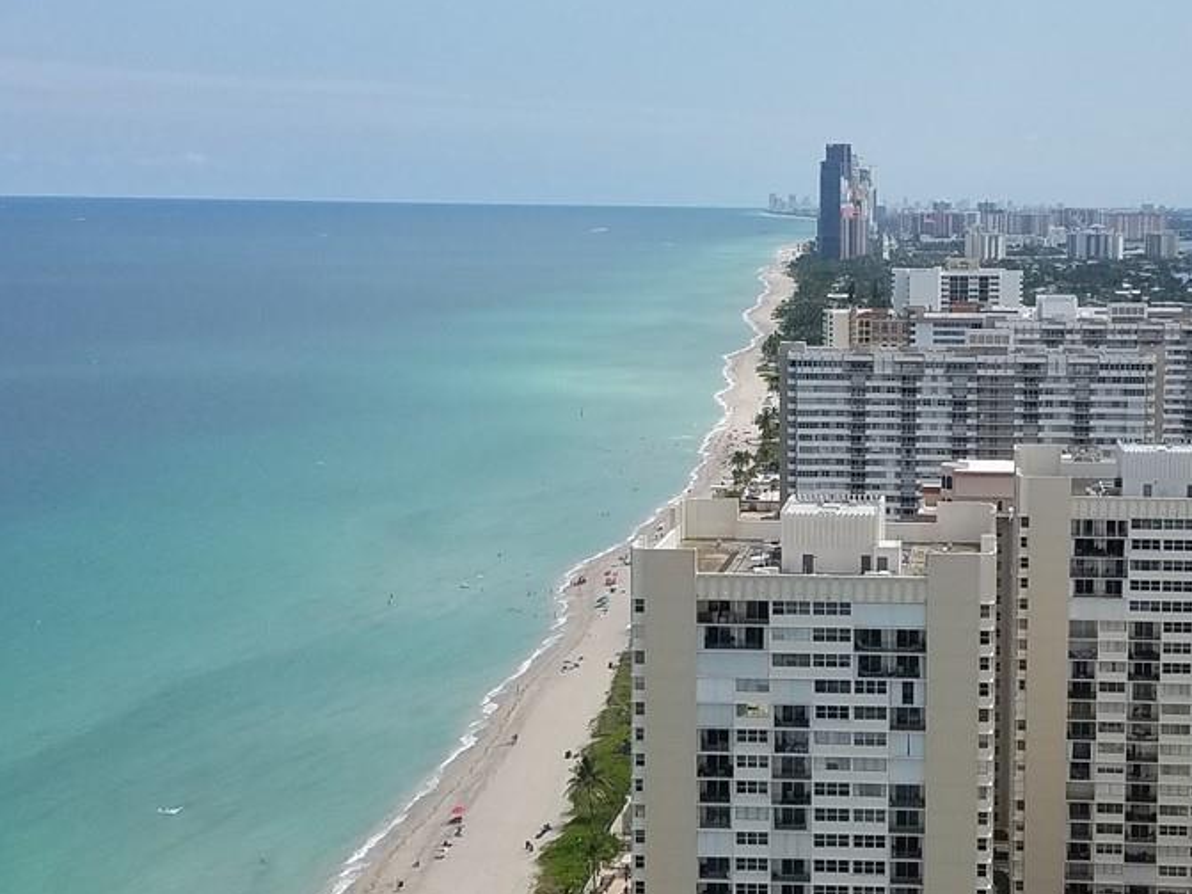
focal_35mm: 62
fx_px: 2135
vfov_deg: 23.6
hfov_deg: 30.7
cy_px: 464
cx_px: 895
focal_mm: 4.2
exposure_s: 1/4016
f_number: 1.7
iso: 50
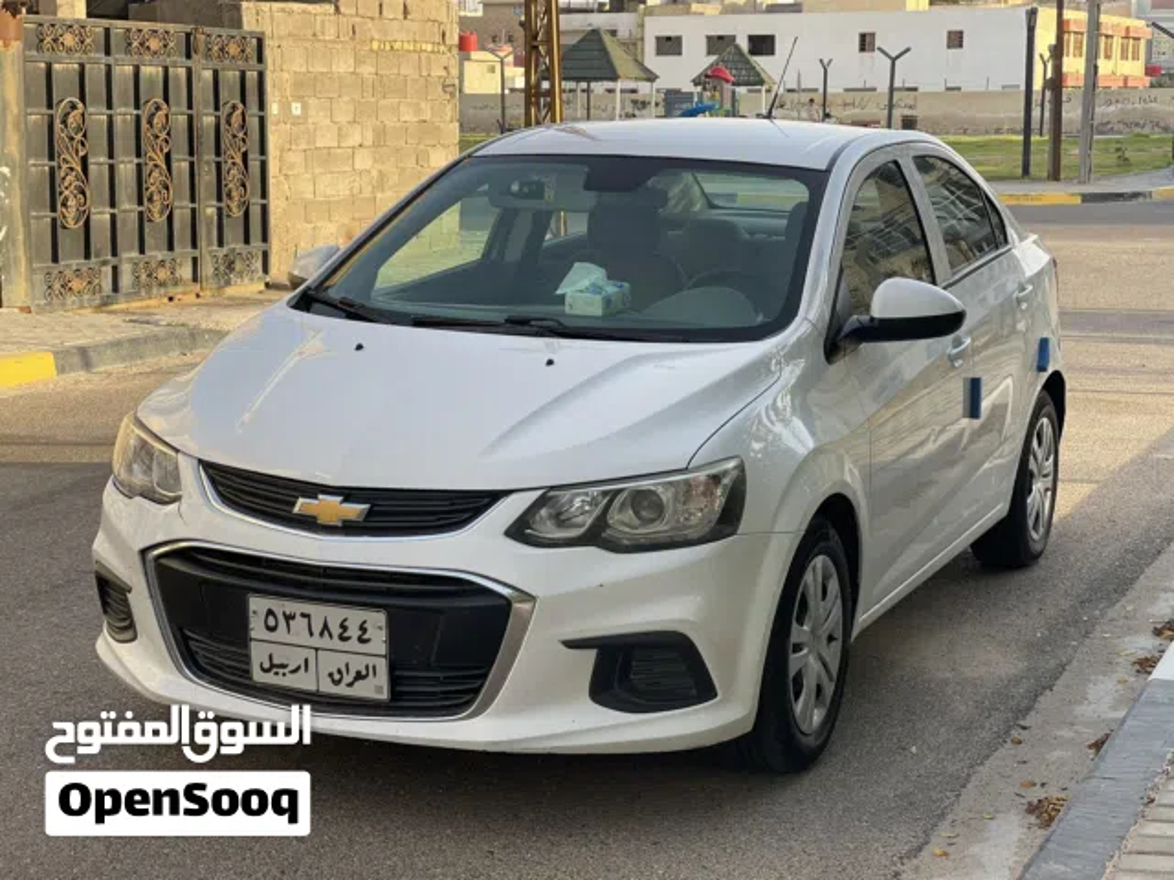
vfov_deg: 22.9
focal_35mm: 64
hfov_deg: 30.3
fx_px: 2171
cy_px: 440
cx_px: 587
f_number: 2.2
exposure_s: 1/122
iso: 20
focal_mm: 7.5
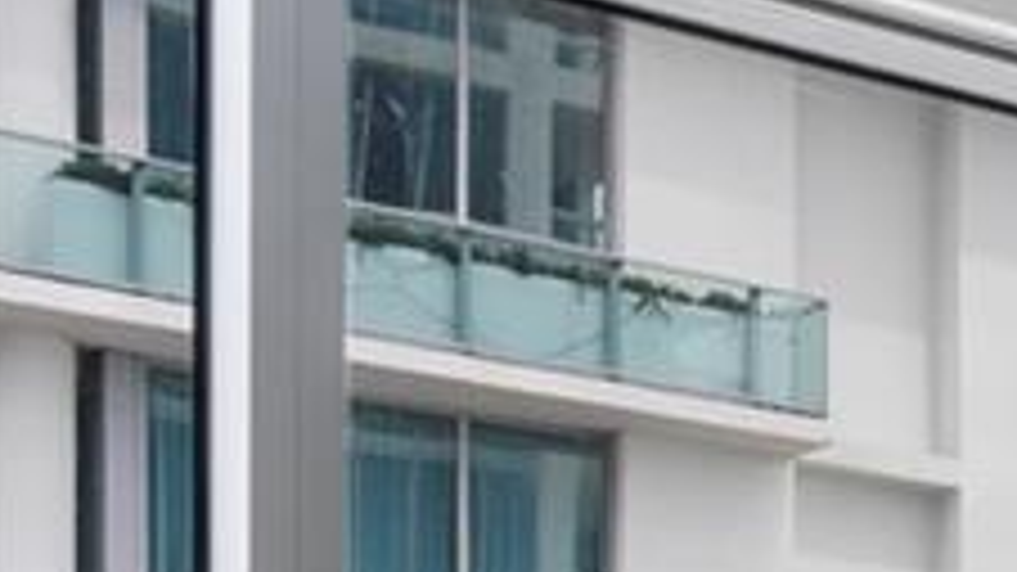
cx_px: 2574
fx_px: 3397
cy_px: 1203
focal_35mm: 126
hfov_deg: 12.5
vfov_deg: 9.0
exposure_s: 1/13
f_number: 9
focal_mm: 17
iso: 100
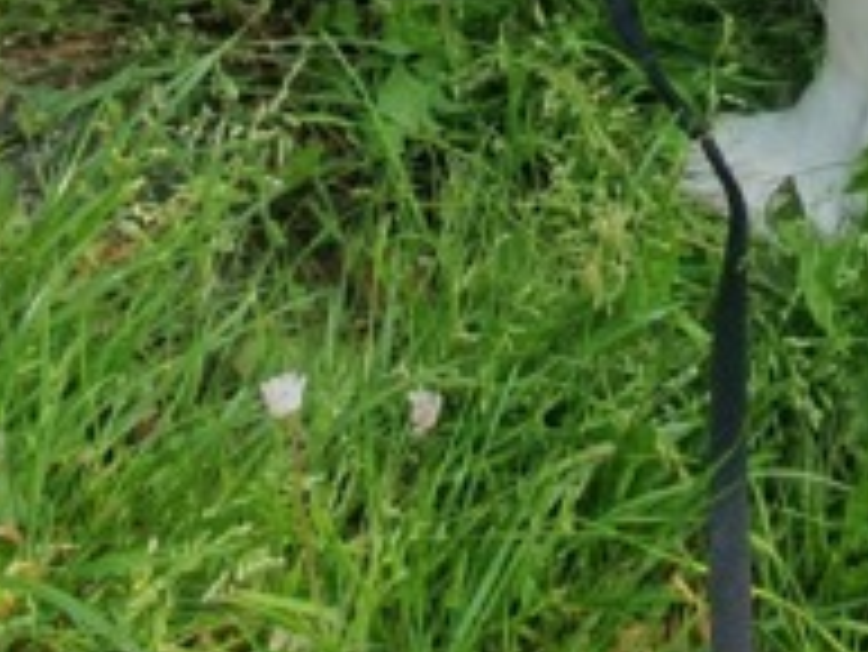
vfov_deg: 15.5
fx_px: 1731
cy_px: -760
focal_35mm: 69
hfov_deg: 27.1
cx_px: 796
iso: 50
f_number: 2.2
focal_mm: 1.8
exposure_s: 1/586
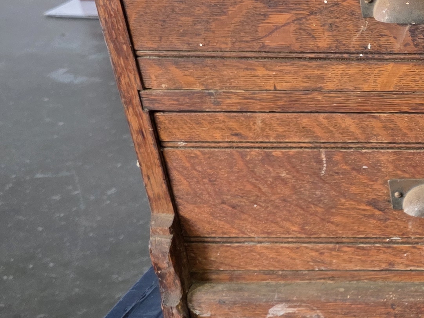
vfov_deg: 17.4
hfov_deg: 18.7
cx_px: 727
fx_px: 1041
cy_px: 163
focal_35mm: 85
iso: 100
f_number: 1.7
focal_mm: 6.3
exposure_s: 1/120
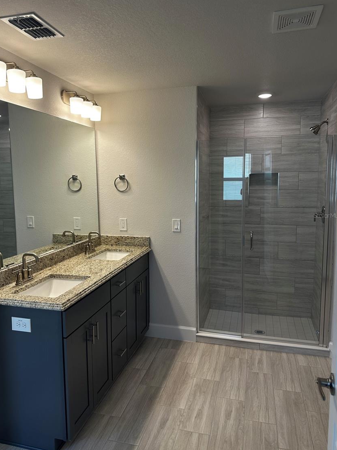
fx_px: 337
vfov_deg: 67.3
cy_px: 215
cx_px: 160
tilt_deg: -6.1
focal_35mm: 26
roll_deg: +0.3
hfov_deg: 53.0
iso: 64
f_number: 1.78
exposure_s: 1/120
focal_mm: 6.86
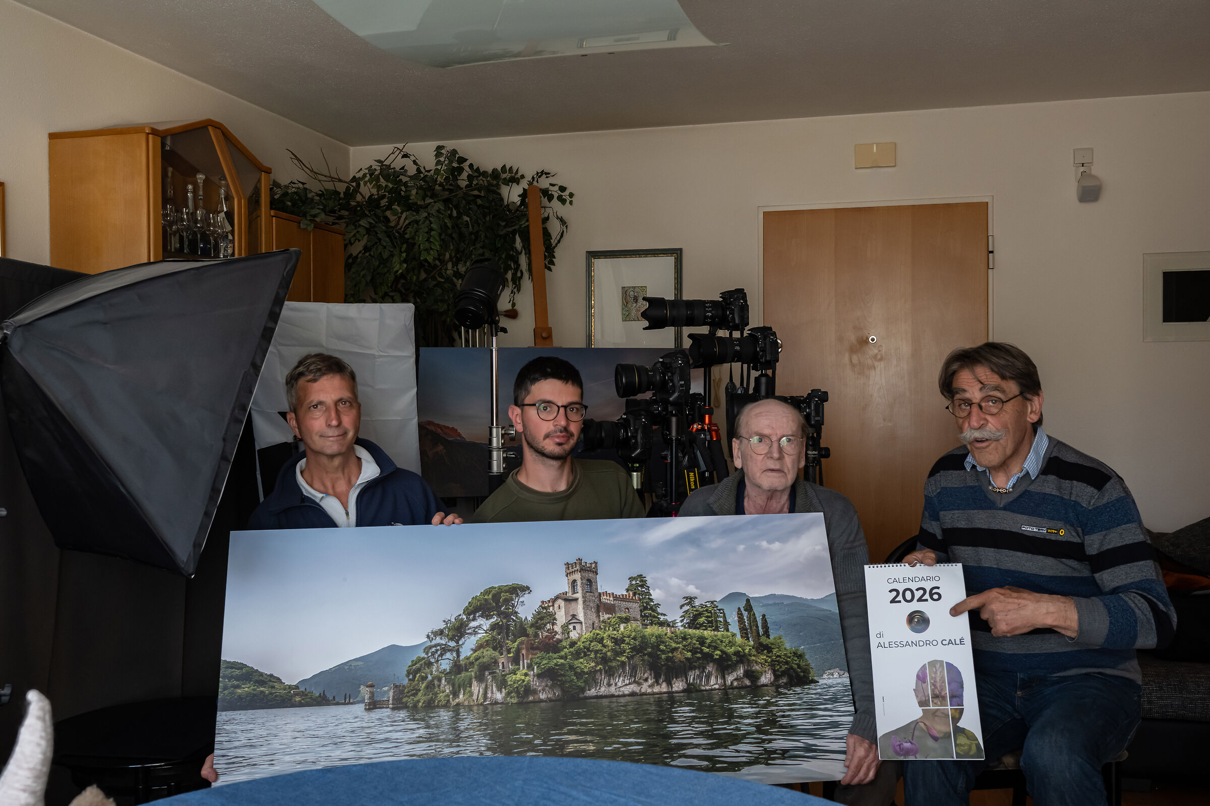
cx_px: 605
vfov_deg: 37.9
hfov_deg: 54.4
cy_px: 403
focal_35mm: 35
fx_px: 1176
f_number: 8
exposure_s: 1/30
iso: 1600
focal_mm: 35
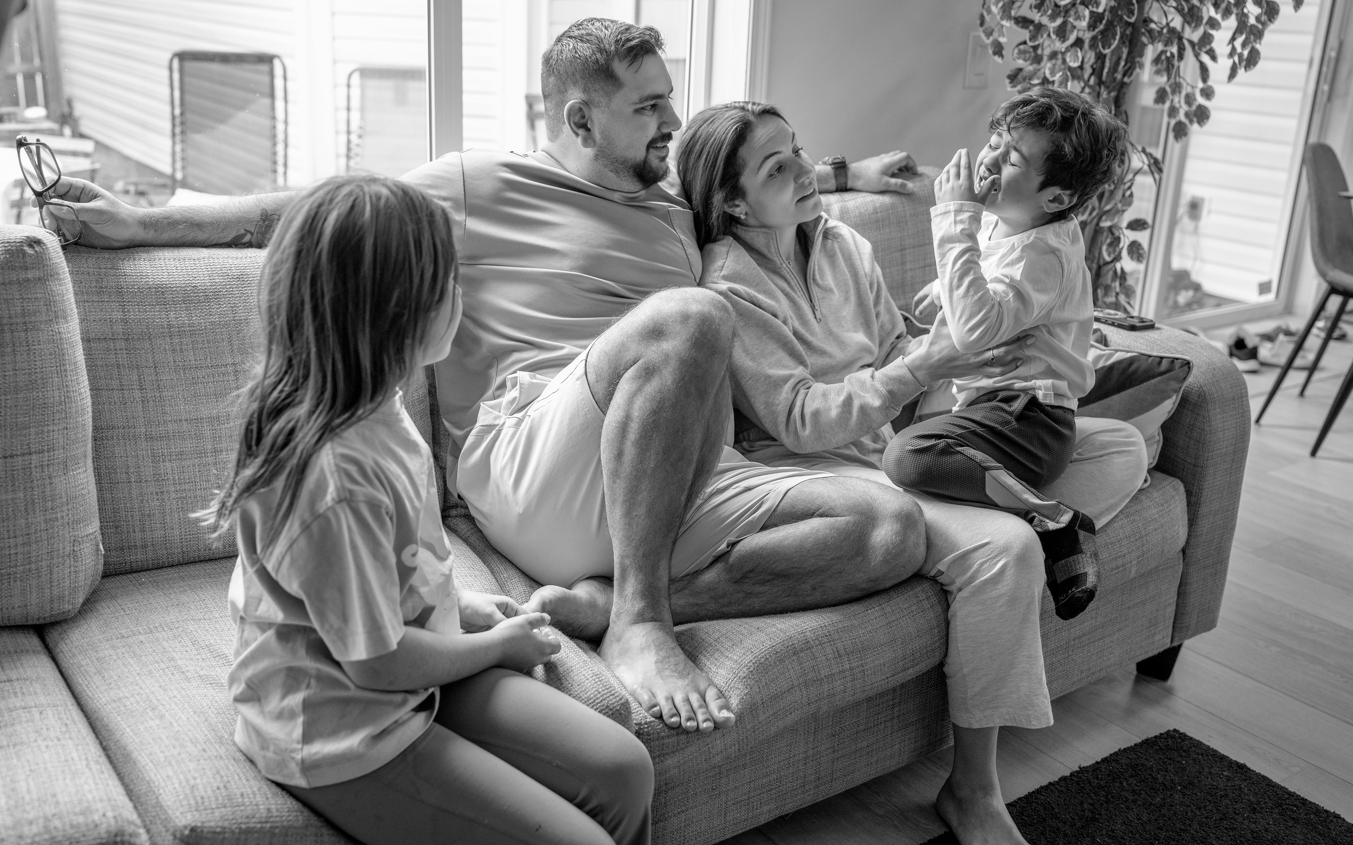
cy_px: 407
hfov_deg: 54.0
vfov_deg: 35.3
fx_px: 1327
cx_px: 674
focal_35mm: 36
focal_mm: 35
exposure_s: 1/160
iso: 800
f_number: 2.8
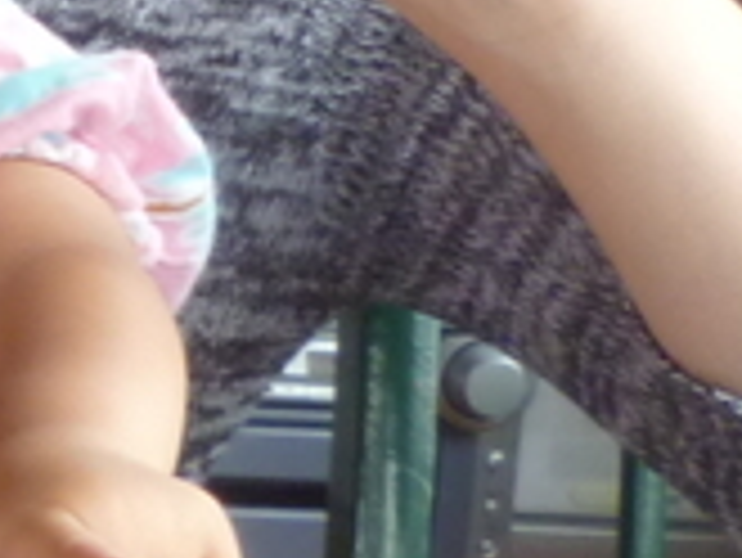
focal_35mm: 204
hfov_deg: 8.6
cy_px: 189
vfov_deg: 7.3
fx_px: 4376
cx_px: -1205
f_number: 3.1
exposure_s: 1/60
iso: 160
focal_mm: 5
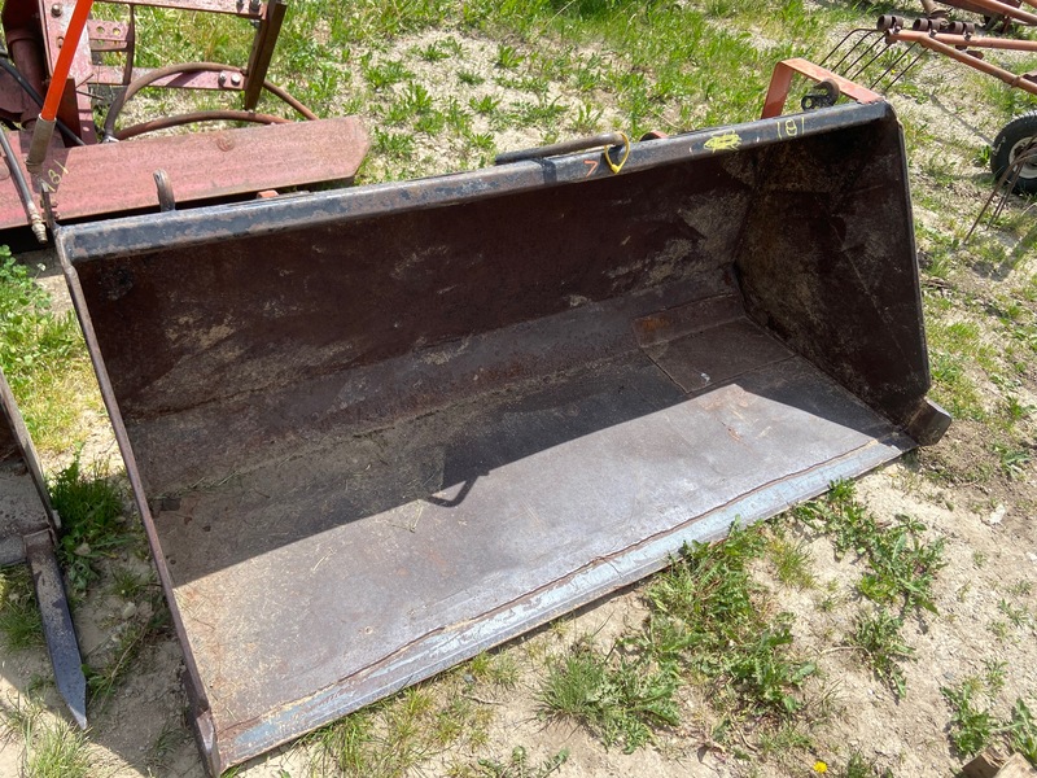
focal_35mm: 26
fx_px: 779
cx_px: 518
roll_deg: -9.2
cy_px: 389
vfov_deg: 53.1
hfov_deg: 67.3
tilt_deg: -43.2
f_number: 1.8
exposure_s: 1/1927
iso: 32
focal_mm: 4.25
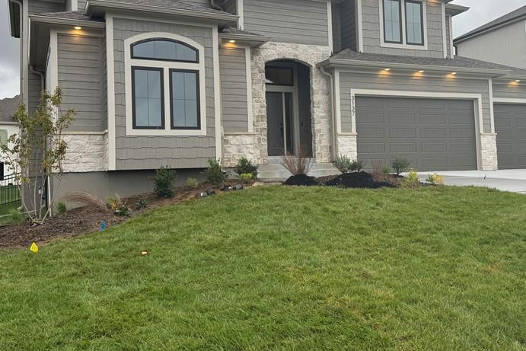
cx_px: 298
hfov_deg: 51.7
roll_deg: +2.1
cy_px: 140
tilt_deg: +2.7
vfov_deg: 35.8
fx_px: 541
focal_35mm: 37
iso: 80
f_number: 1.78
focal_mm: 6.76
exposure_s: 1/812
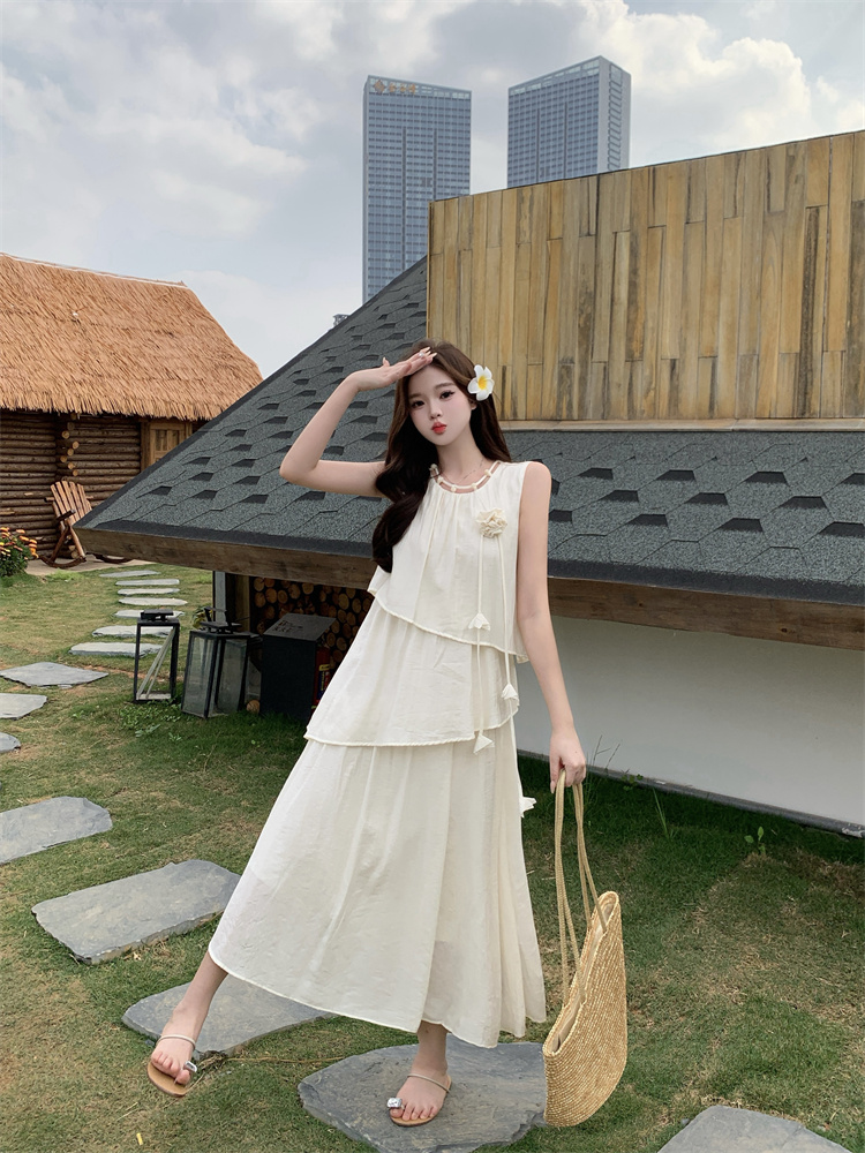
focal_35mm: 26
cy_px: 576
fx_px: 866
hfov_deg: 53.1
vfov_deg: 67.3
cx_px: 432
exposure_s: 1/1953
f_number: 1.8
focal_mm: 4.25
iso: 25
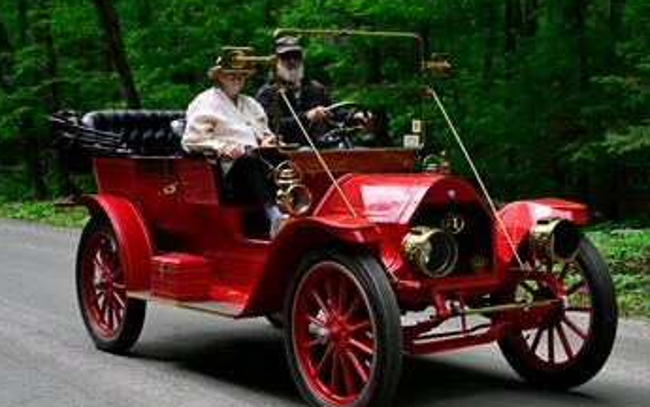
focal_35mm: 69
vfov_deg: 18.9
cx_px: 377
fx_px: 1223
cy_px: 203
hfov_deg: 29.7
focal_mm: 39
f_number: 13
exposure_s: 1/500
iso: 1000
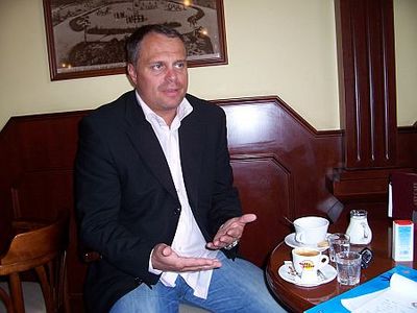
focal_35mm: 34
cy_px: 156
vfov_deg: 41.8
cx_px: 208
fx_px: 410
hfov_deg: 54.0
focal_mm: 5.6
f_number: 2.7
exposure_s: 1/60
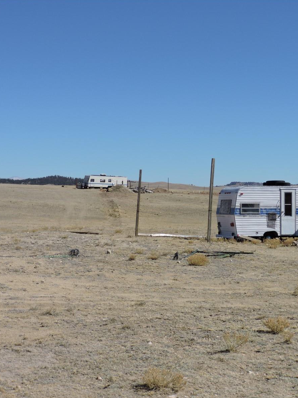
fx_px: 849
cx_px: 231
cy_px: 200
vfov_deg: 26.3
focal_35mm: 74
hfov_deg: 19.7
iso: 100
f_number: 3.7
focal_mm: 9.8
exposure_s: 1/1250
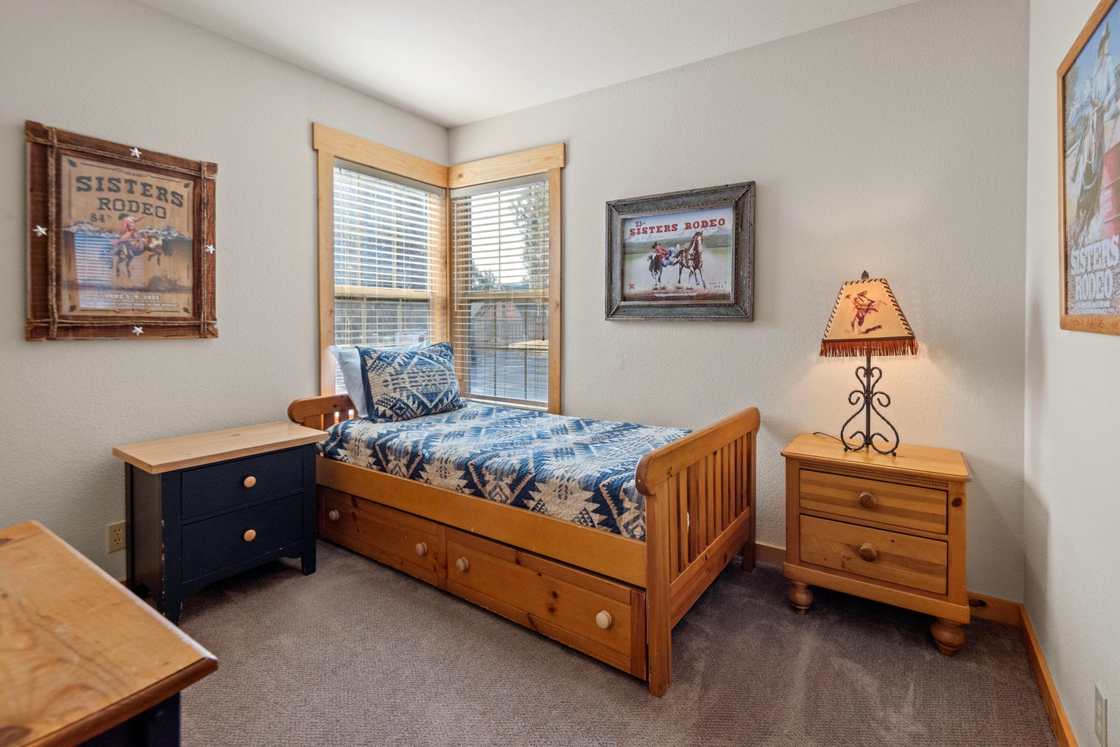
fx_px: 498
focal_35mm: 16
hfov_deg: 96.7
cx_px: 560
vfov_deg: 73.8
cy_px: 374
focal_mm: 16
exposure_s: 1/25
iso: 200
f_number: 8
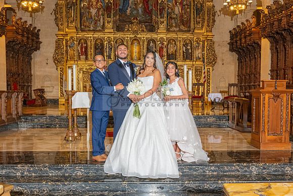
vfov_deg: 35.5
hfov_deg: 51.4
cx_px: 147
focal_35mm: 37
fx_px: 304
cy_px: 110
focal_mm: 32.5
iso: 2000
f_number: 6.3
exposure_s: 1/200
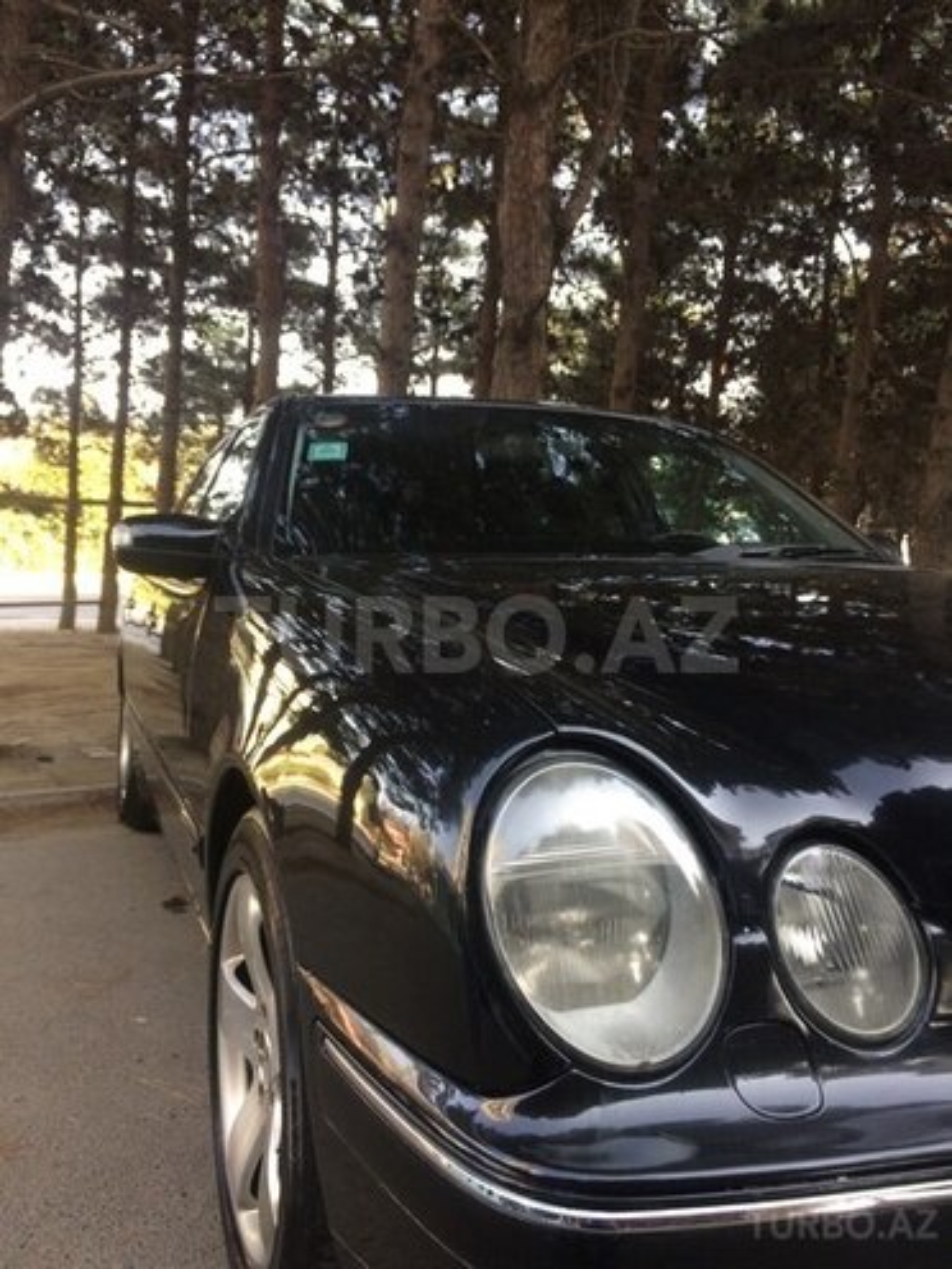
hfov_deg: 48.2
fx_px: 1063
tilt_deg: -5.8
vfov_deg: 61.7
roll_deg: -2.4
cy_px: 634
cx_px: 476
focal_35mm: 29
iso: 40
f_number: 2.2
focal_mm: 4.15
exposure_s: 1/100
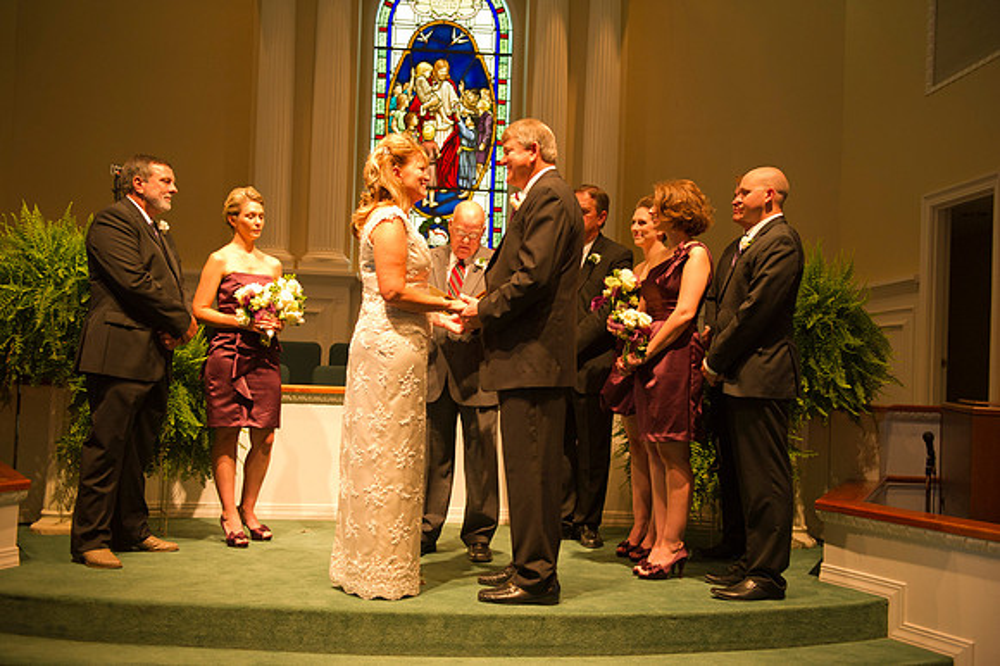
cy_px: 333
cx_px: 500
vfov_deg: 36.8
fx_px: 999
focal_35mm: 36
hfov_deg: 53.2
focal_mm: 36
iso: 1600
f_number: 2.8
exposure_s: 1/60
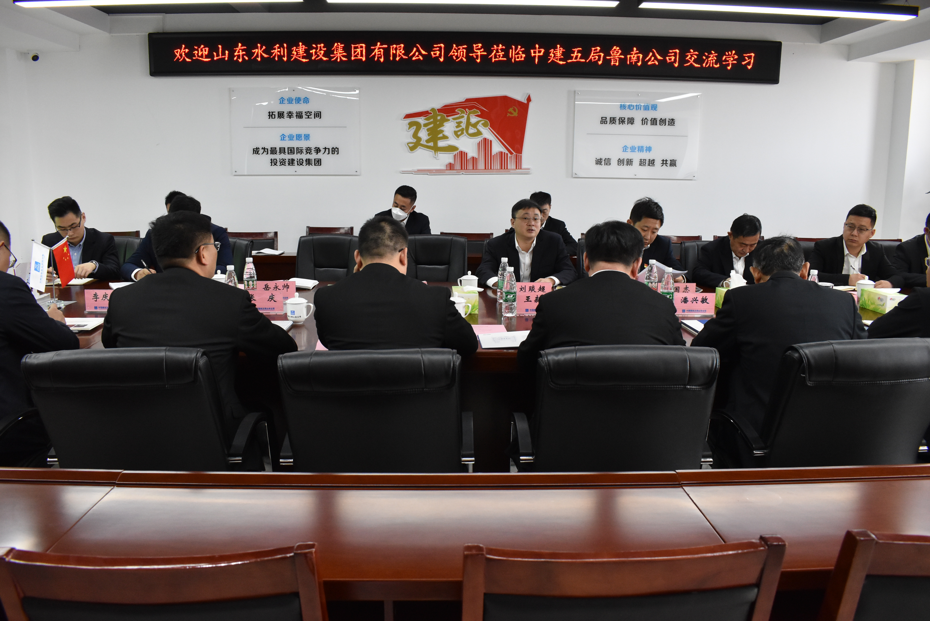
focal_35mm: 27
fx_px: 698
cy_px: 310
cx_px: 465
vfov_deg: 48.0
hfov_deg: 67.4
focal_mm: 18
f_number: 5.6
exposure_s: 1/80
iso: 1600
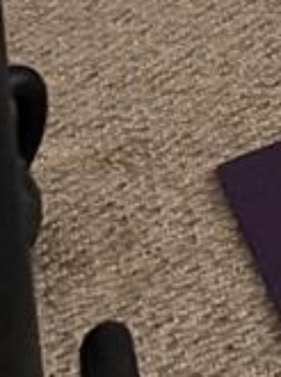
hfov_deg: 7.0
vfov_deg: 8.7
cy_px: -873
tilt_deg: -10.0
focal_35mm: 175
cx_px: 1017
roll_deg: -0.2
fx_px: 1902
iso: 800
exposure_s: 1/30
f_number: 1.78
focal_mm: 6.76
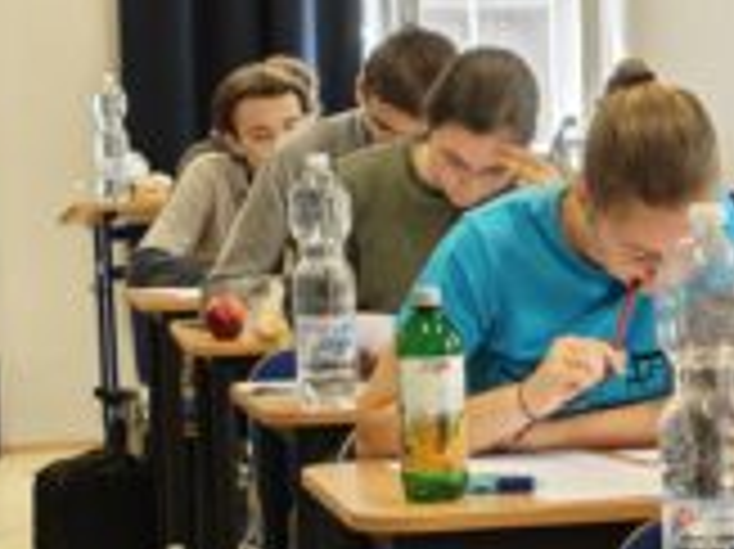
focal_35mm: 179
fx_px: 3793
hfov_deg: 10.9
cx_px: 788
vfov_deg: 8.3
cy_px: 338
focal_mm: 13.85
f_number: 2.6
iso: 400
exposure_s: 1/100
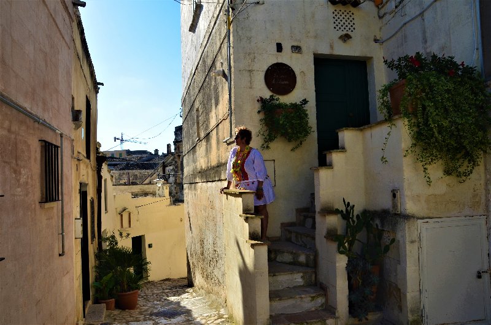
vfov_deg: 47.7
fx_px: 368
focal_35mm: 27
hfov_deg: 67.5
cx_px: 246
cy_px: 162
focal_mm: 18
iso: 200
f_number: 11
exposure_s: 1/100
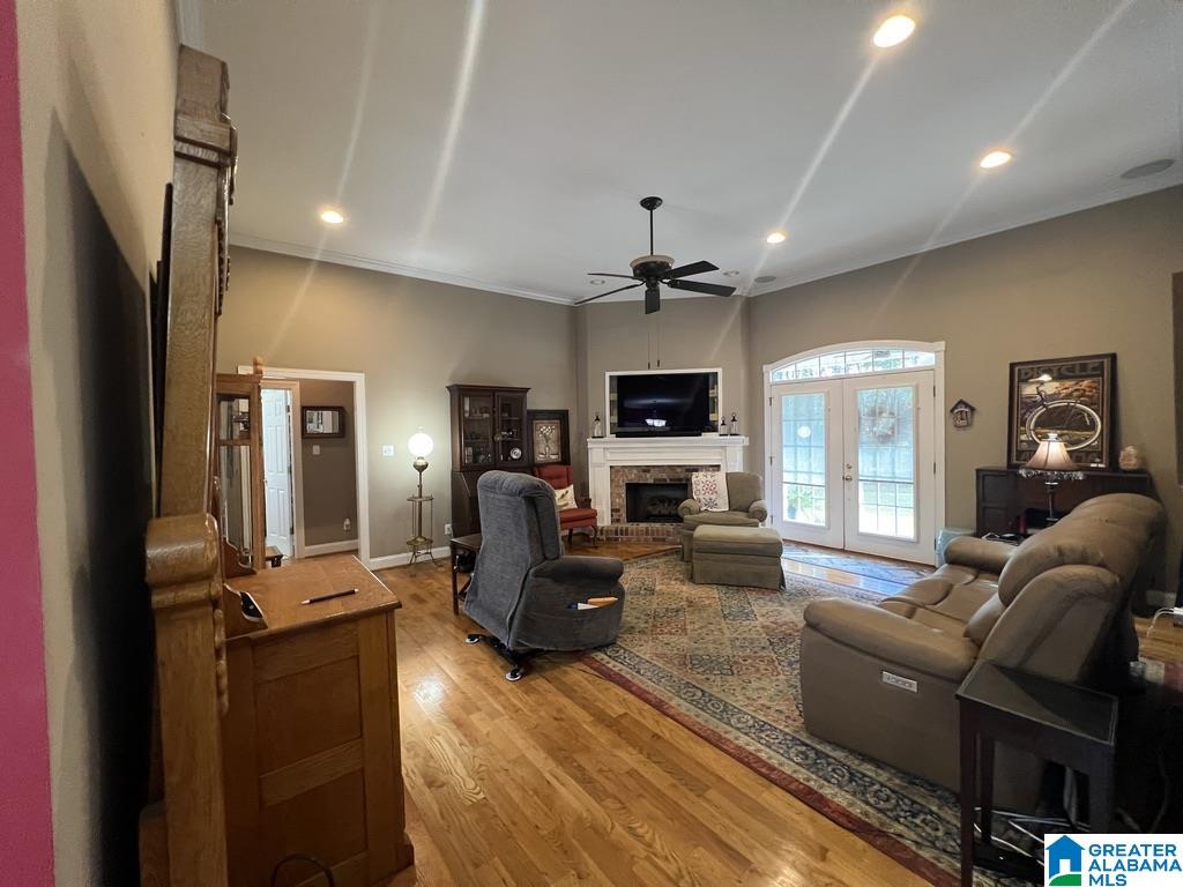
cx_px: 592
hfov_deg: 106.2
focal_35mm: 13
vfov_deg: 89.9
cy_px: 444
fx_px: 444
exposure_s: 1/60
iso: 400
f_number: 1.8
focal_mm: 1.57
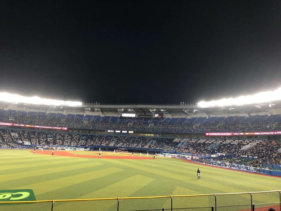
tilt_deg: +8.9
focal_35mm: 28
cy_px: 106
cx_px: 140
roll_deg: -4.6
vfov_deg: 49.7
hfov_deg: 63.4
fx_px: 227
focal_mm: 4
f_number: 1.8
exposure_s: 1/30
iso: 40
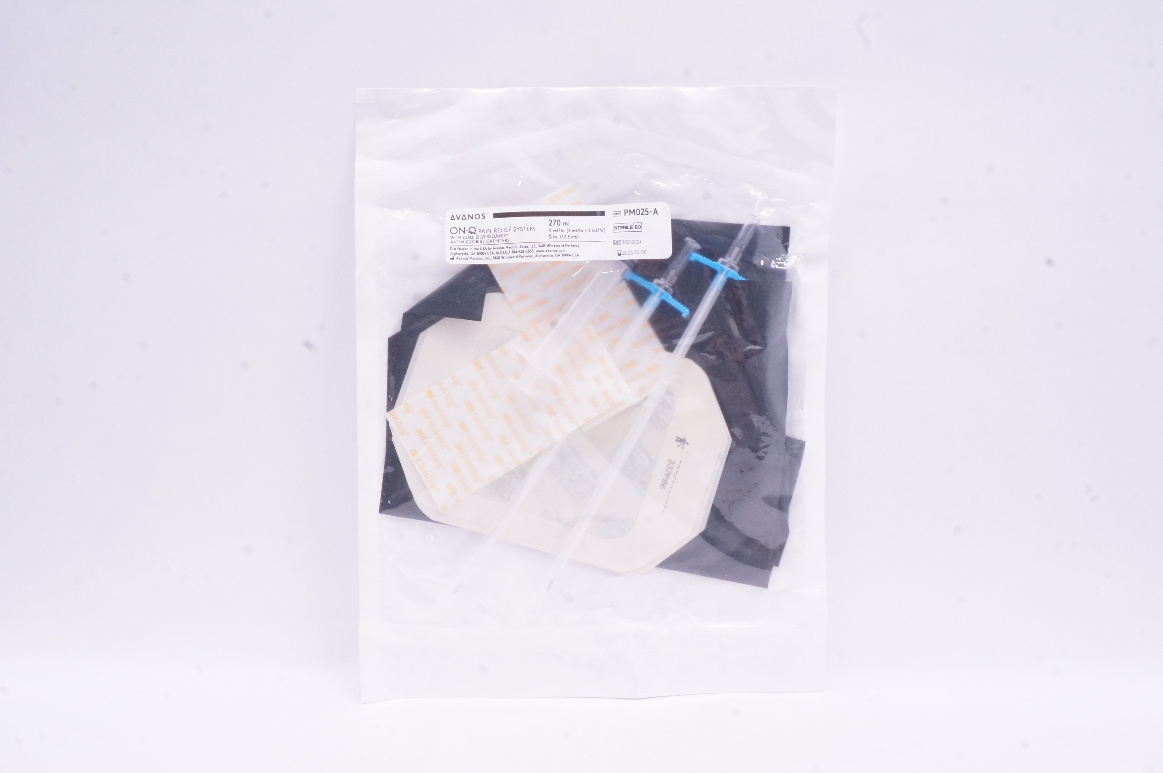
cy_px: 386
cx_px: 582
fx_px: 1162
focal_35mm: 36
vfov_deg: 36.8
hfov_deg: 53.2
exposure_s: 1/20
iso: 1600
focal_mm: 24
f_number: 20
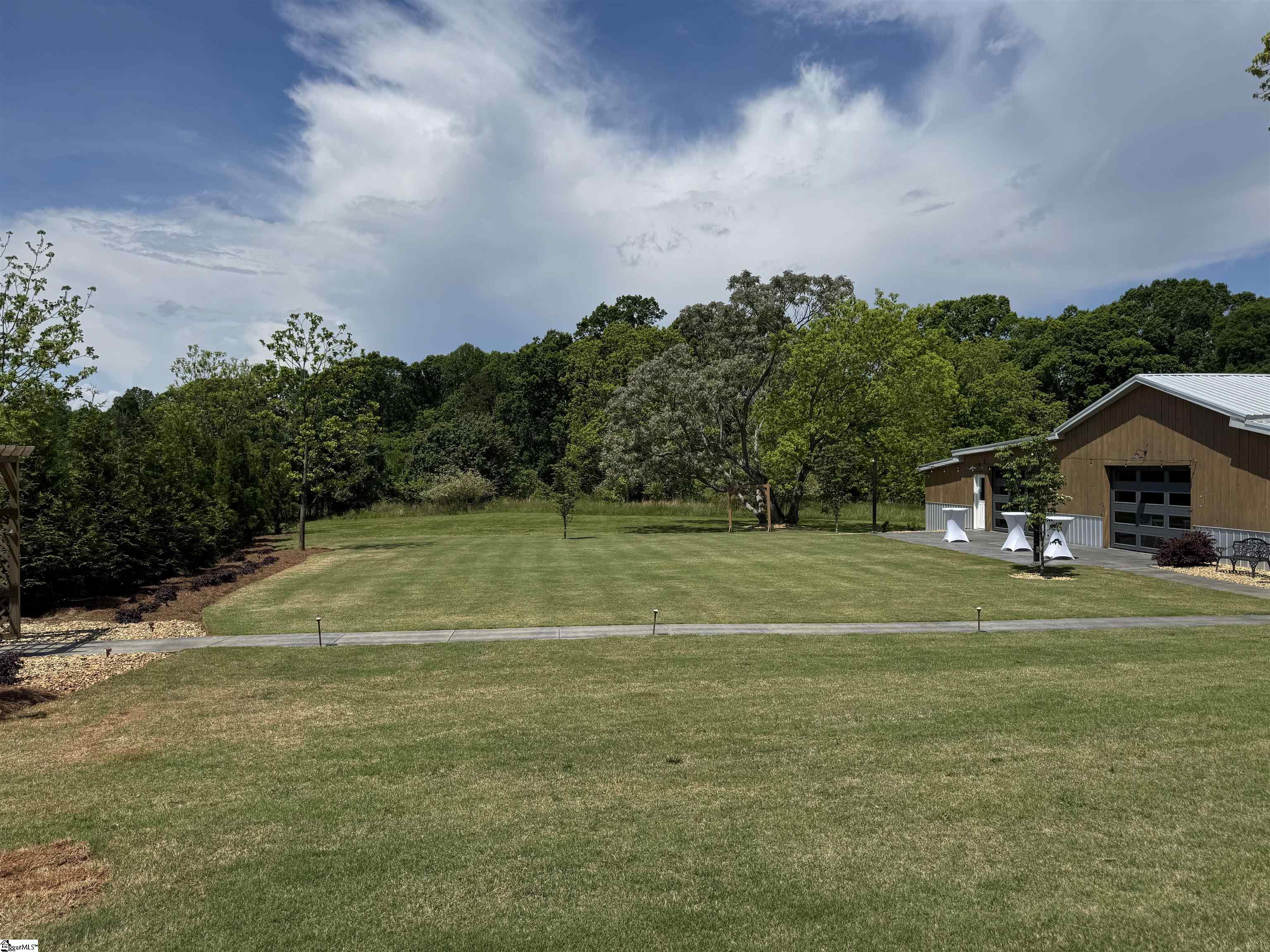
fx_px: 881
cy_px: 476
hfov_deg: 71.6
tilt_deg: -2.2
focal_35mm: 24
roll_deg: +0.3
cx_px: 635
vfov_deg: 56.8
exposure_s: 1/7937
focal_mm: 6.76
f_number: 1.78
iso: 80
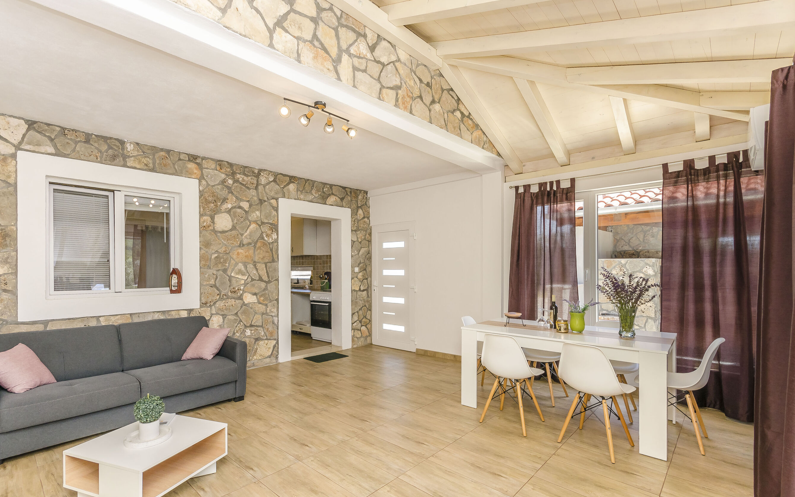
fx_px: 347
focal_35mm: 16
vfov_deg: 71.2
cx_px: 383
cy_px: 267
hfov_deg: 97.8
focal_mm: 10
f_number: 8
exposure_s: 1/80
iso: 100
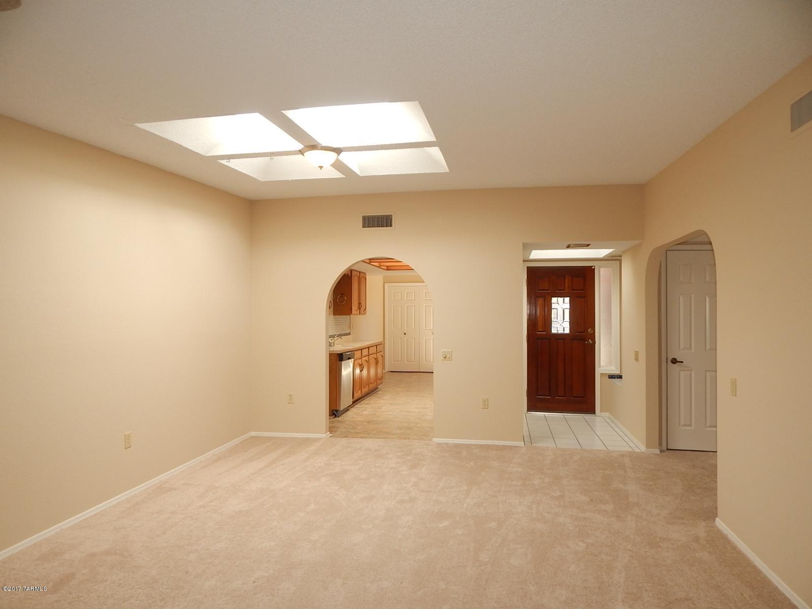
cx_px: 406
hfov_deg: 76.4
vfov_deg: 61.1
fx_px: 516
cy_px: 304
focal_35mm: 22
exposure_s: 1/100
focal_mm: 4
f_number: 3
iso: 125
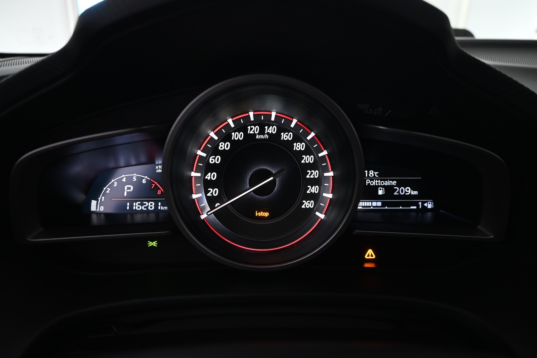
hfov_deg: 70.4
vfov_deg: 50.4
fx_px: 380
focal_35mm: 26
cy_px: 179
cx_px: 268
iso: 1000
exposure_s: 1/15
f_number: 3.5
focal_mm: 17
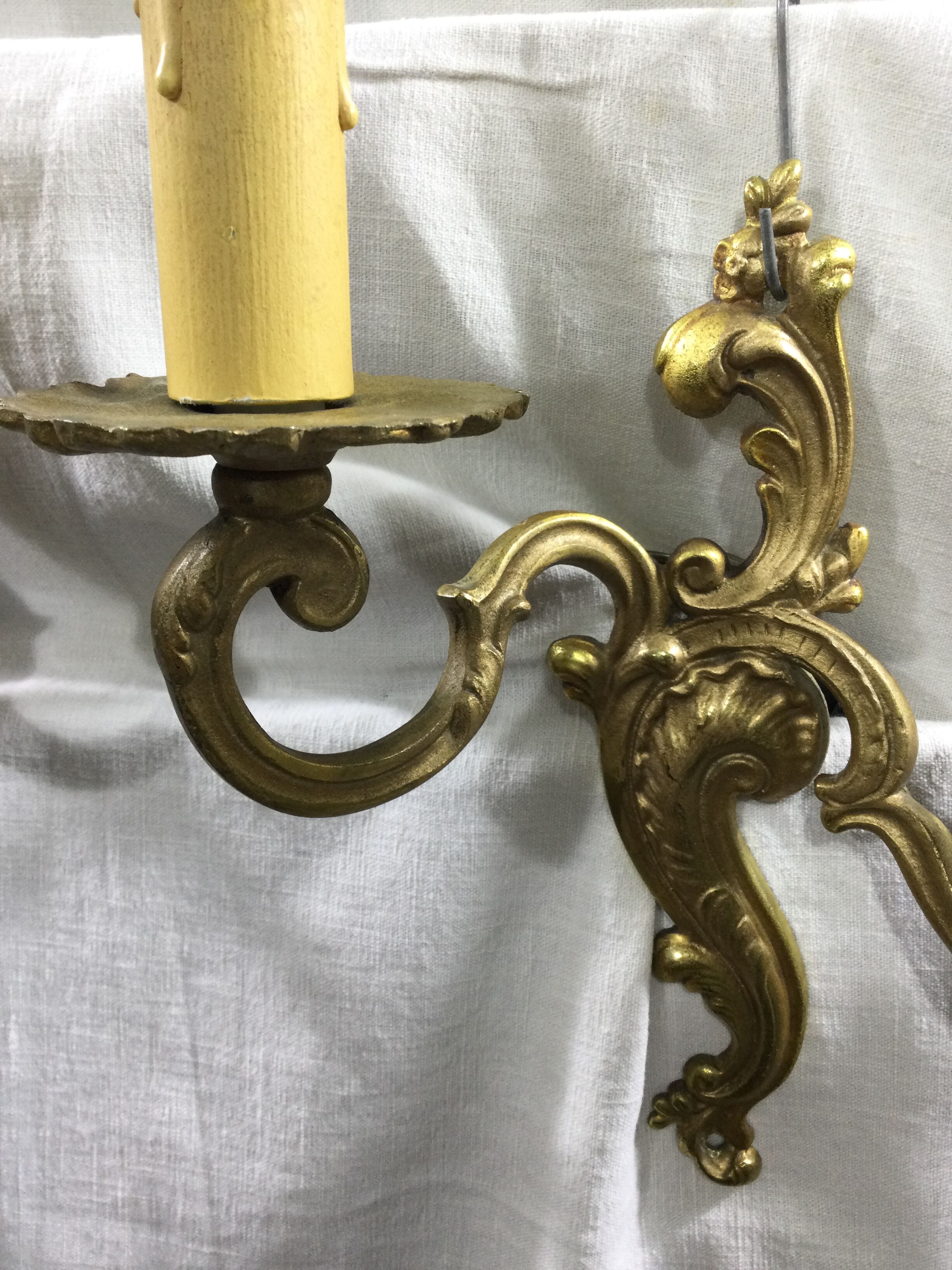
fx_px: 1137
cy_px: 635
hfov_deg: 45.4
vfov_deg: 58.4
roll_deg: -0.4
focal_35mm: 31
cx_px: 476
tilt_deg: -13.4
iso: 40
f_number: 2.4
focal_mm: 3.3
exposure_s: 1/33
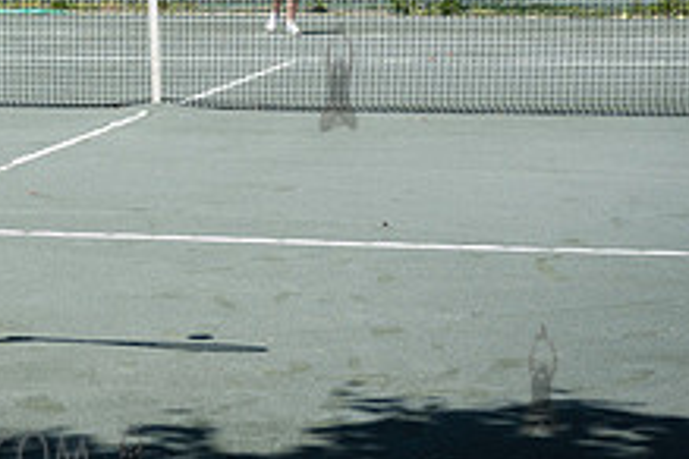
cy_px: -77
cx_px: -69
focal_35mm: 138
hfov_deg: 14.5
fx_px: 2641
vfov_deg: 9.8
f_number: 4.5
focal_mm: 52
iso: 125
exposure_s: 1/1000
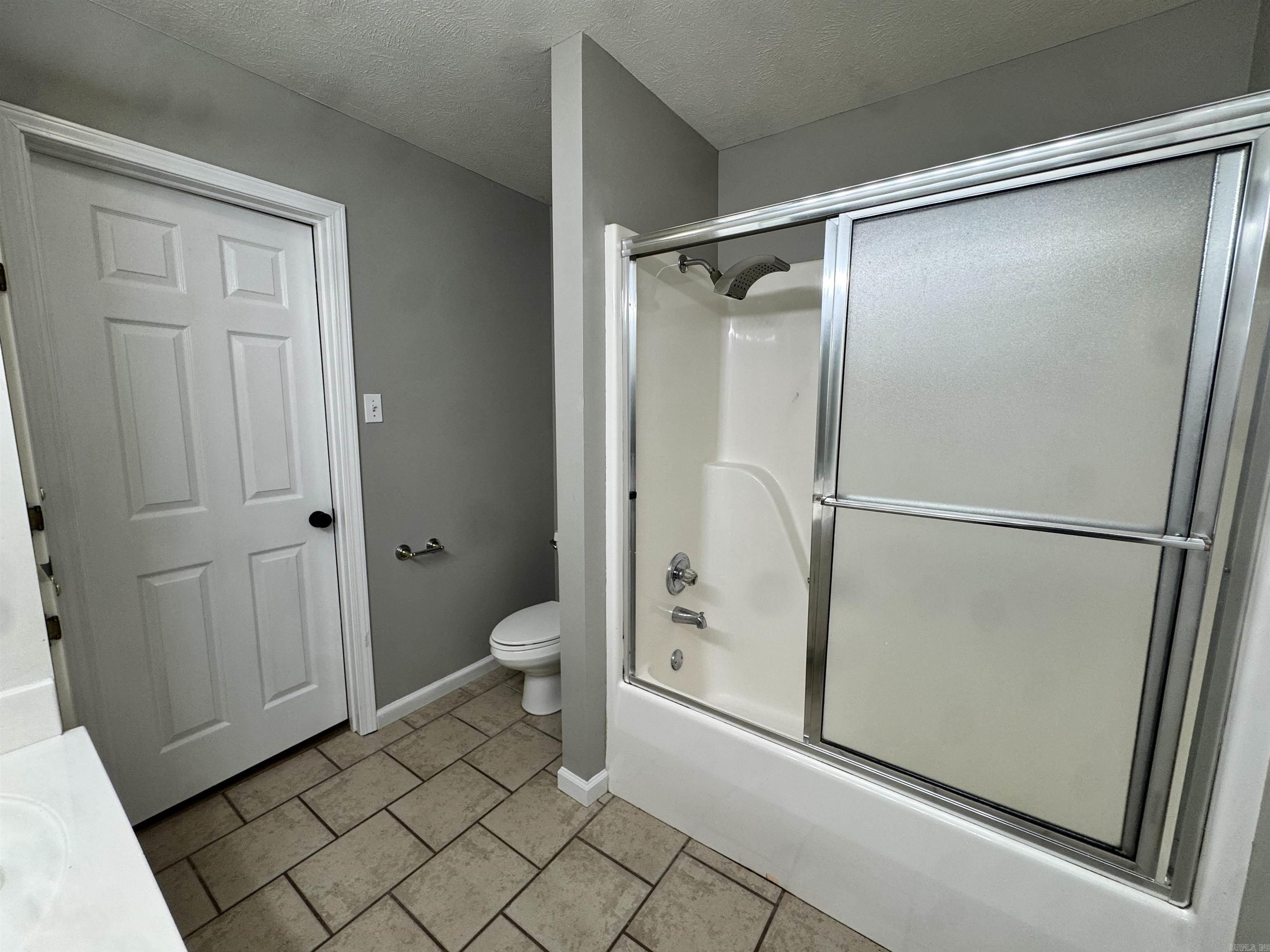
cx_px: 635
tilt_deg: -8.1
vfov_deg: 85.7
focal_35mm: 14
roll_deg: -0.8
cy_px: 476
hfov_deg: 102.1
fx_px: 514
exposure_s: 1/120
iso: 100
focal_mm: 2.22
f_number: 2.2
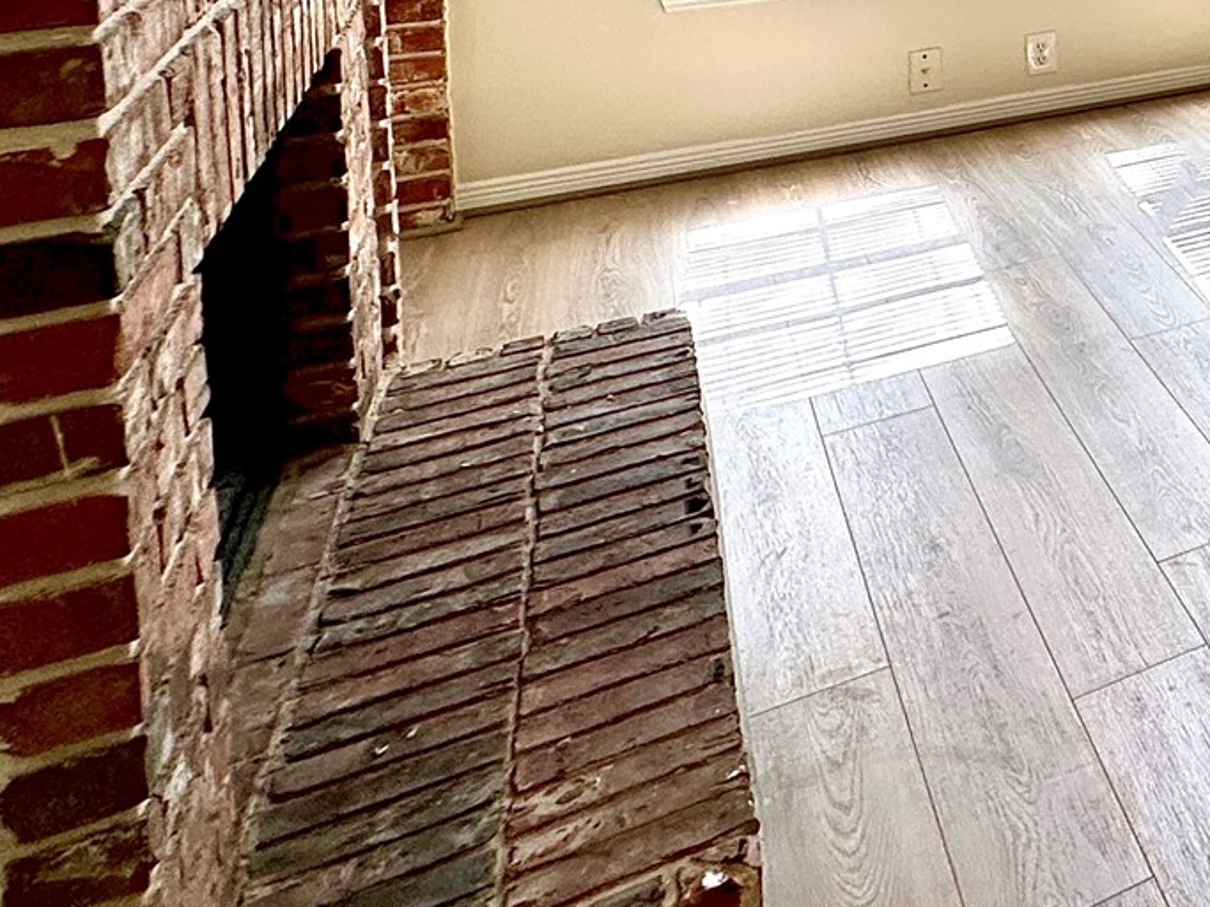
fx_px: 1468
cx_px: 1727
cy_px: -252
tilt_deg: -3.5
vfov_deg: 28.6
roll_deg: -0.9
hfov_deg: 30.2
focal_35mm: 42
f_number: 2.2
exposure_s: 1/126
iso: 40
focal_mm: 2.22
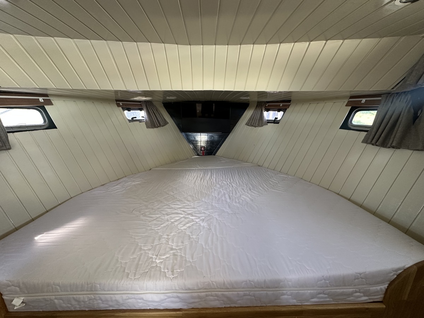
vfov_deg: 85.7
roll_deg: -0.9
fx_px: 171
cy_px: 159
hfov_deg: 102.1
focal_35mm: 14
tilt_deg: -13.1
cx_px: 212
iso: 320
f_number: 2.2
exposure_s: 1/81
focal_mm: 2.22
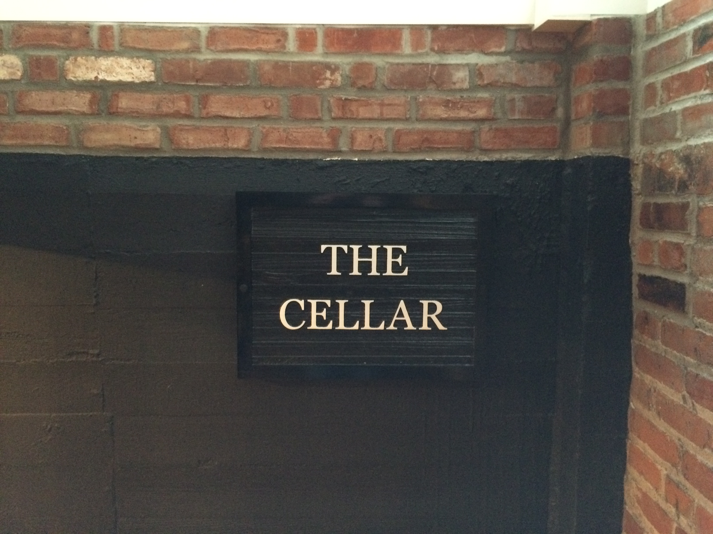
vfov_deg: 48.2
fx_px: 597
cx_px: 356
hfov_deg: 61.7
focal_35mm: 29
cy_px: 267
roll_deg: -1.1
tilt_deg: -6.3
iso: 400
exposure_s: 1/15
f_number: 2.2
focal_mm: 4.15
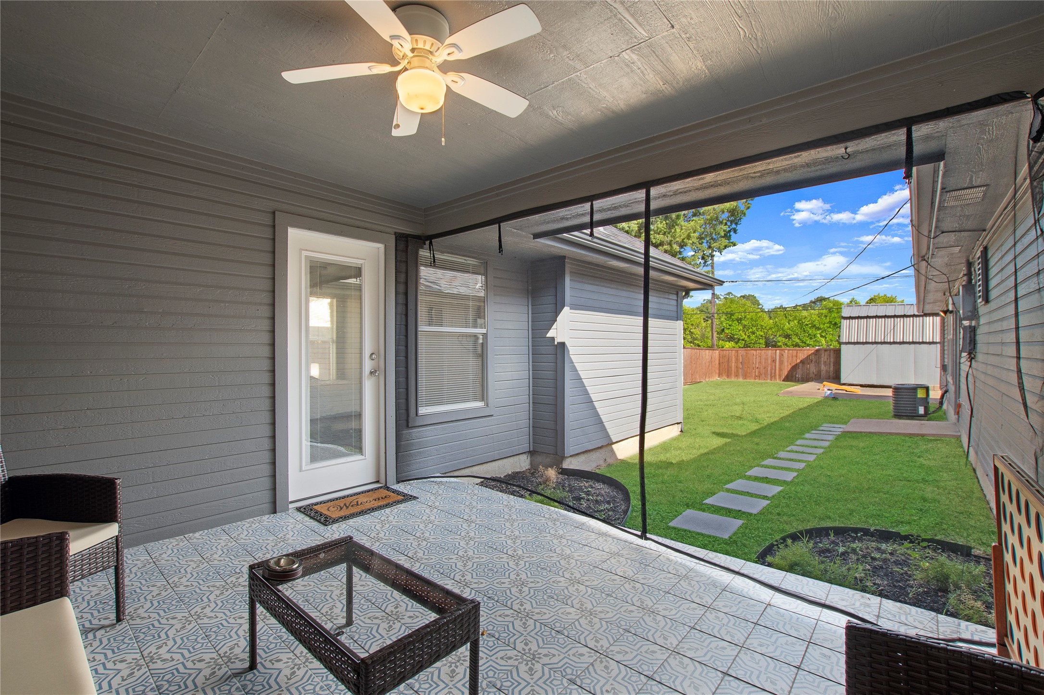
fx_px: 435
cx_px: 522
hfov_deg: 100.4
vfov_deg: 77.3
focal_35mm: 15
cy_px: 348
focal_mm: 10
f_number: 7.1
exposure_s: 1/200
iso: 100
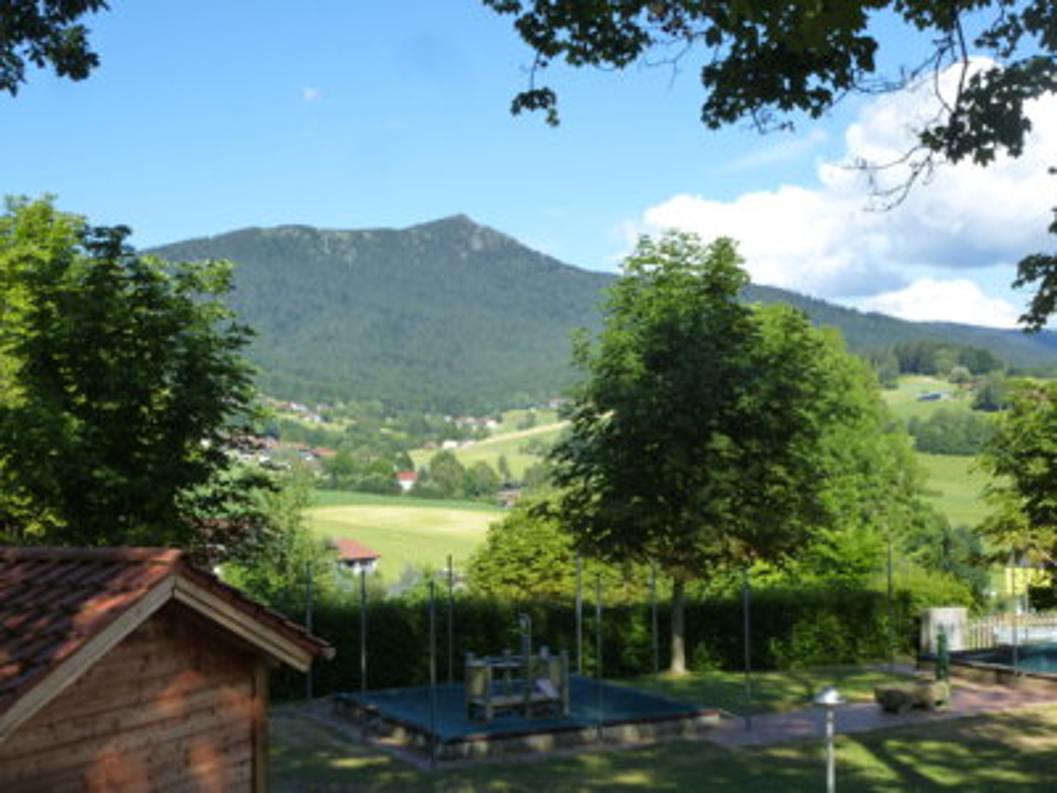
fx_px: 1374
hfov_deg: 42.1
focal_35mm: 45
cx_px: 528
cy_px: 396
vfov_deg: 32.2
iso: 160
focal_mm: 8
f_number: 4
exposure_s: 1/500
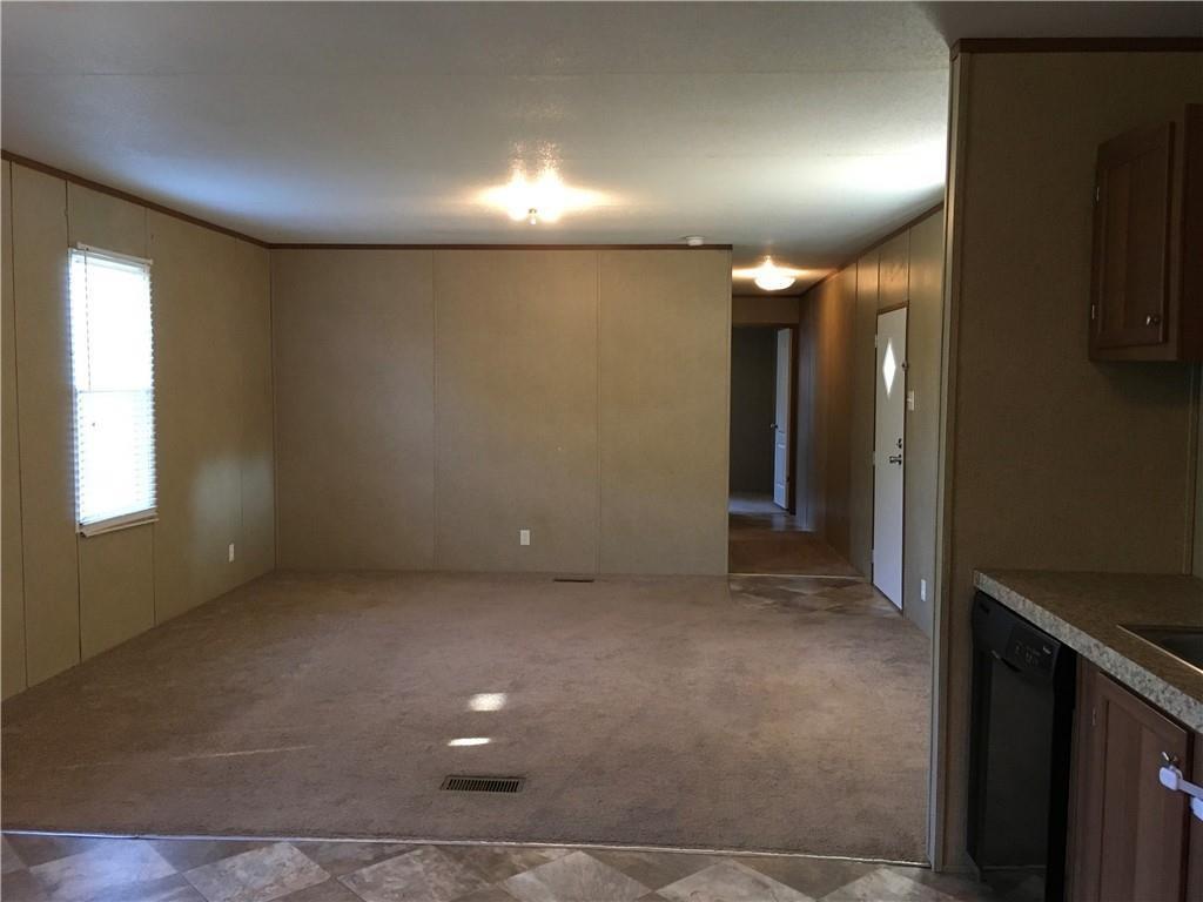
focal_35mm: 29
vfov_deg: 48.2
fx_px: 1008
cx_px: 602
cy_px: 451
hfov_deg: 61.7
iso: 200
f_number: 2.2
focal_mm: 4.15
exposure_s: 1/30
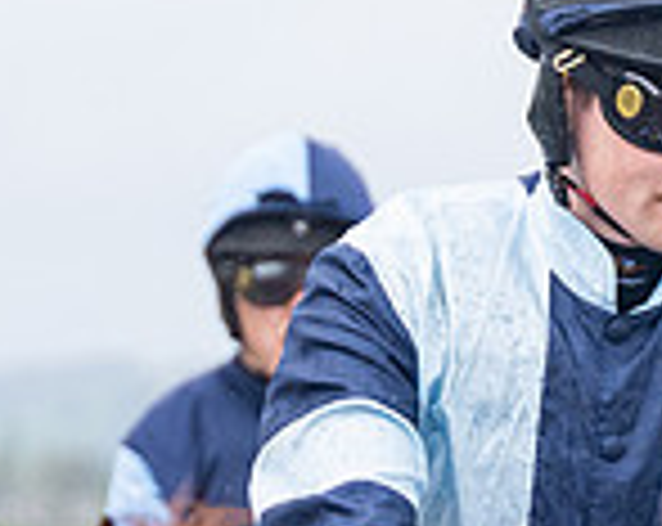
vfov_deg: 2.4
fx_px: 12436
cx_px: 603
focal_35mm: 636
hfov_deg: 3.0
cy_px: 692
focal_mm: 98
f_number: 4
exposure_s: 1/1600
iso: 800
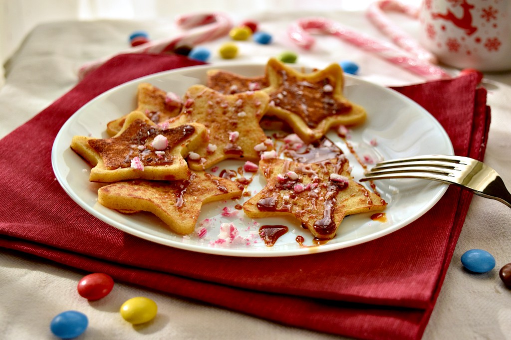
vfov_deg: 22.6
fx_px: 851
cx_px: 256
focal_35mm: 60
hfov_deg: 33.4
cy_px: 170
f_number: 4.8
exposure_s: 1/500
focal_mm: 40
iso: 320
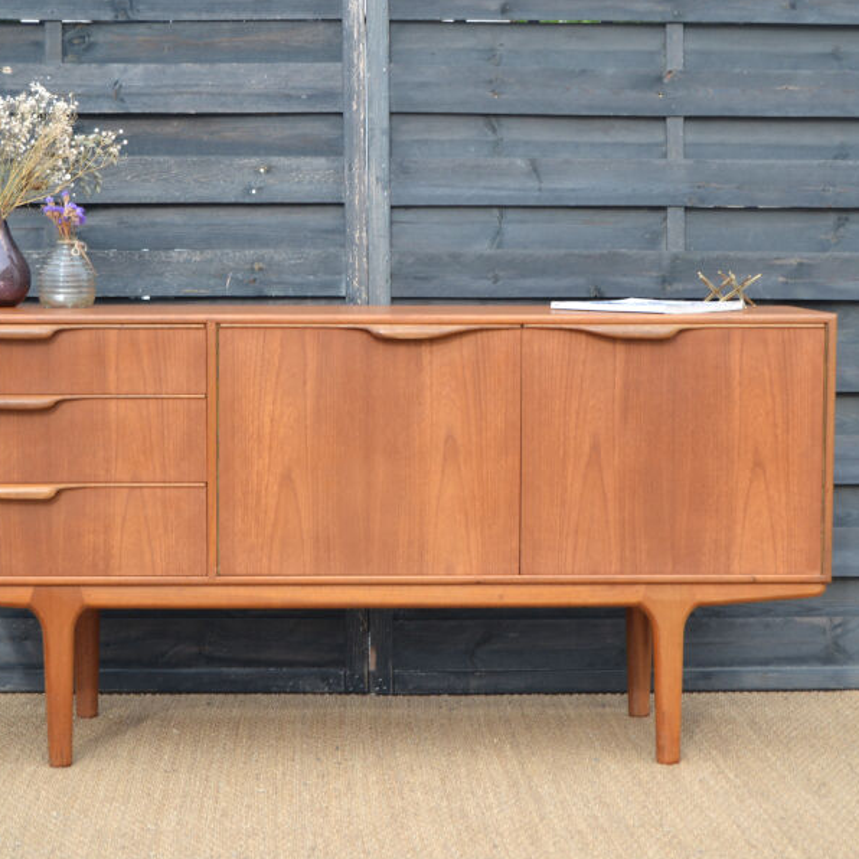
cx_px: 385
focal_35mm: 77
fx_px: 2162
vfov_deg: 22.5
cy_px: 430
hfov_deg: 22.5
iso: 180
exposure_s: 1/125
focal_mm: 40
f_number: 5.6
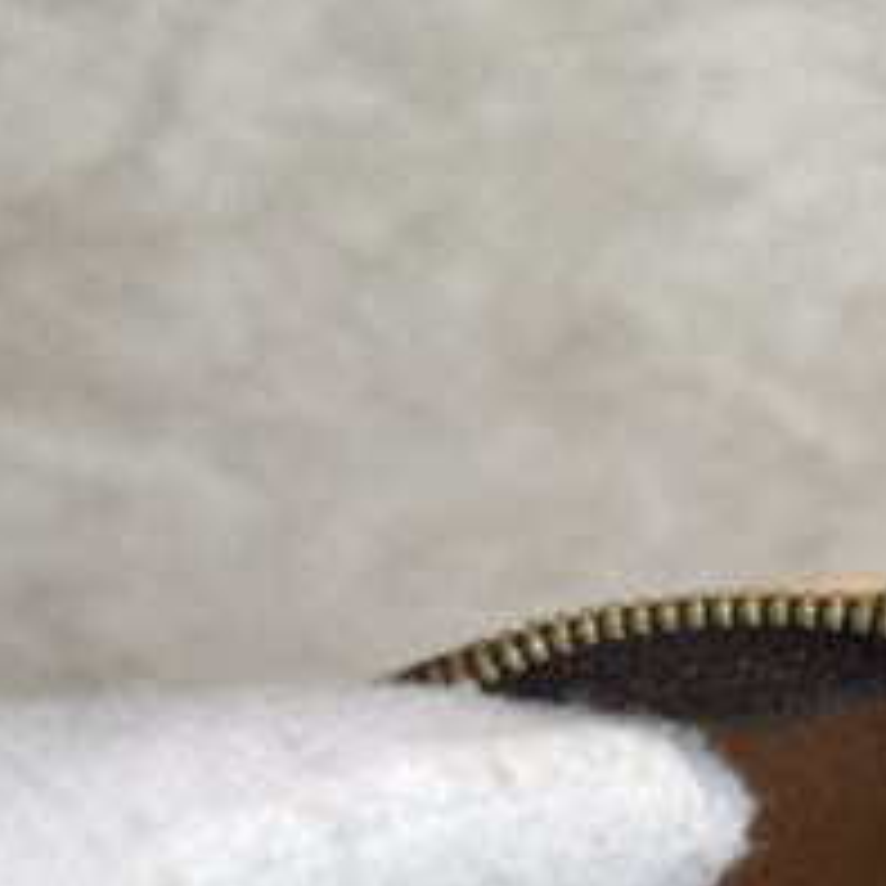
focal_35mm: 86
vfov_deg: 17.5
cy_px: 1435
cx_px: 751
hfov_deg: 19.9
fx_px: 2490
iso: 64
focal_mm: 6.76
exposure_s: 1/120
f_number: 1.78
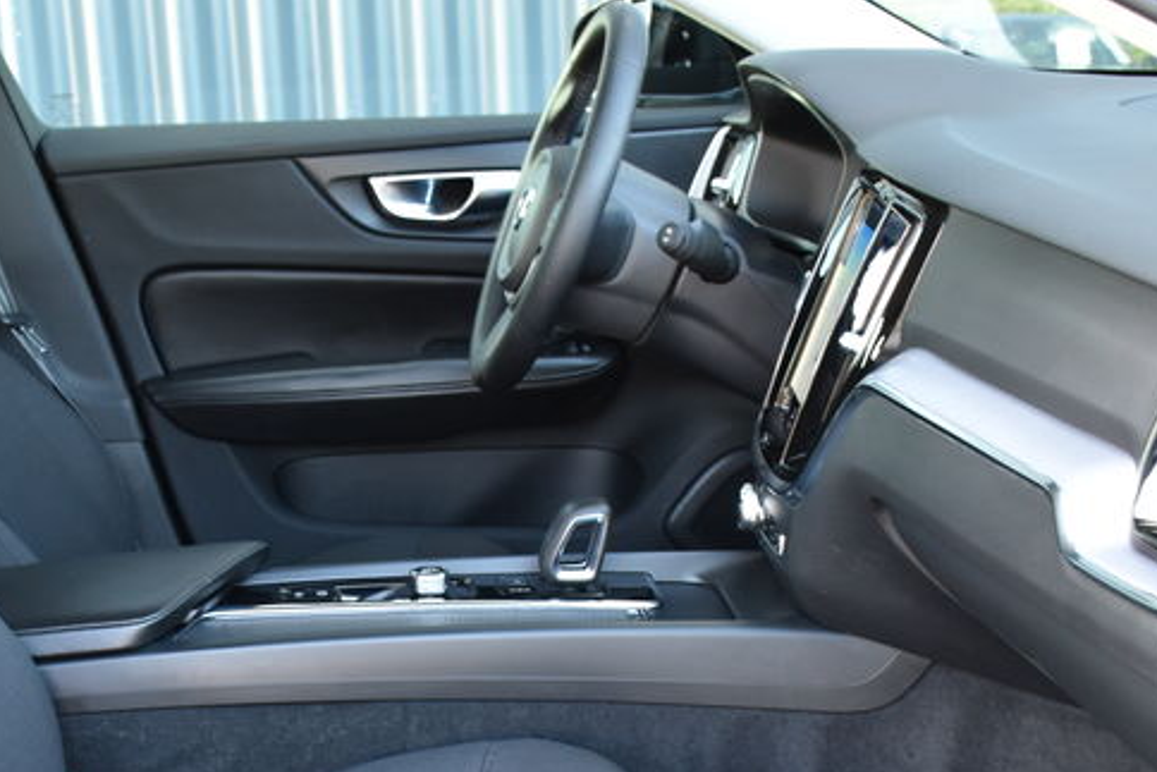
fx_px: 1993
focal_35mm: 62
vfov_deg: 21.4
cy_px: 699
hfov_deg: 32.3
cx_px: 492
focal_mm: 20
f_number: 3.8
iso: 800
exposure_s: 1/60
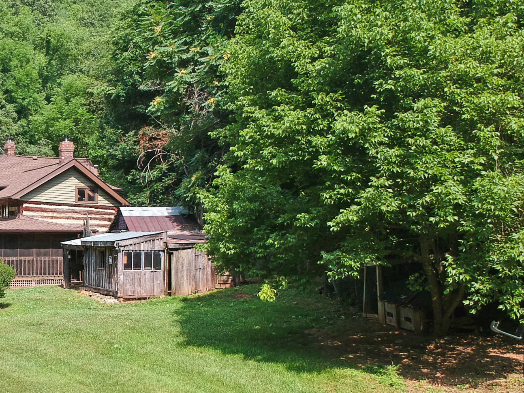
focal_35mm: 58
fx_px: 878
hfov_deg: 31.1
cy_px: 254
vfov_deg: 25.1
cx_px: 15
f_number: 2.6
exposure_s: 1/640
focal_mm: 4.49
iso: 100
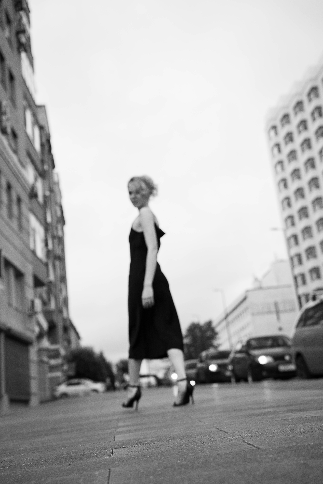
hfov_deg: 32.0
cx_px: 162
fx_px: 564
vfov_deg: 46.5
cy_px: 242
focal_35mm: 42
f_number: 3.5
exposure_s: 1/1250
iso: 1600
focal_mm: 41.9
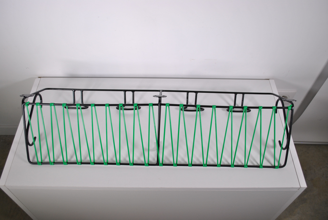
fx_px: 301
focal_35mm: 33
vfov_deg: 40.1
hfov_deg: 57.2
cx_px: 164
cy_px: 110
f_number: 4
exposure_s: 1/160
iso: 200
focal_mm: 22
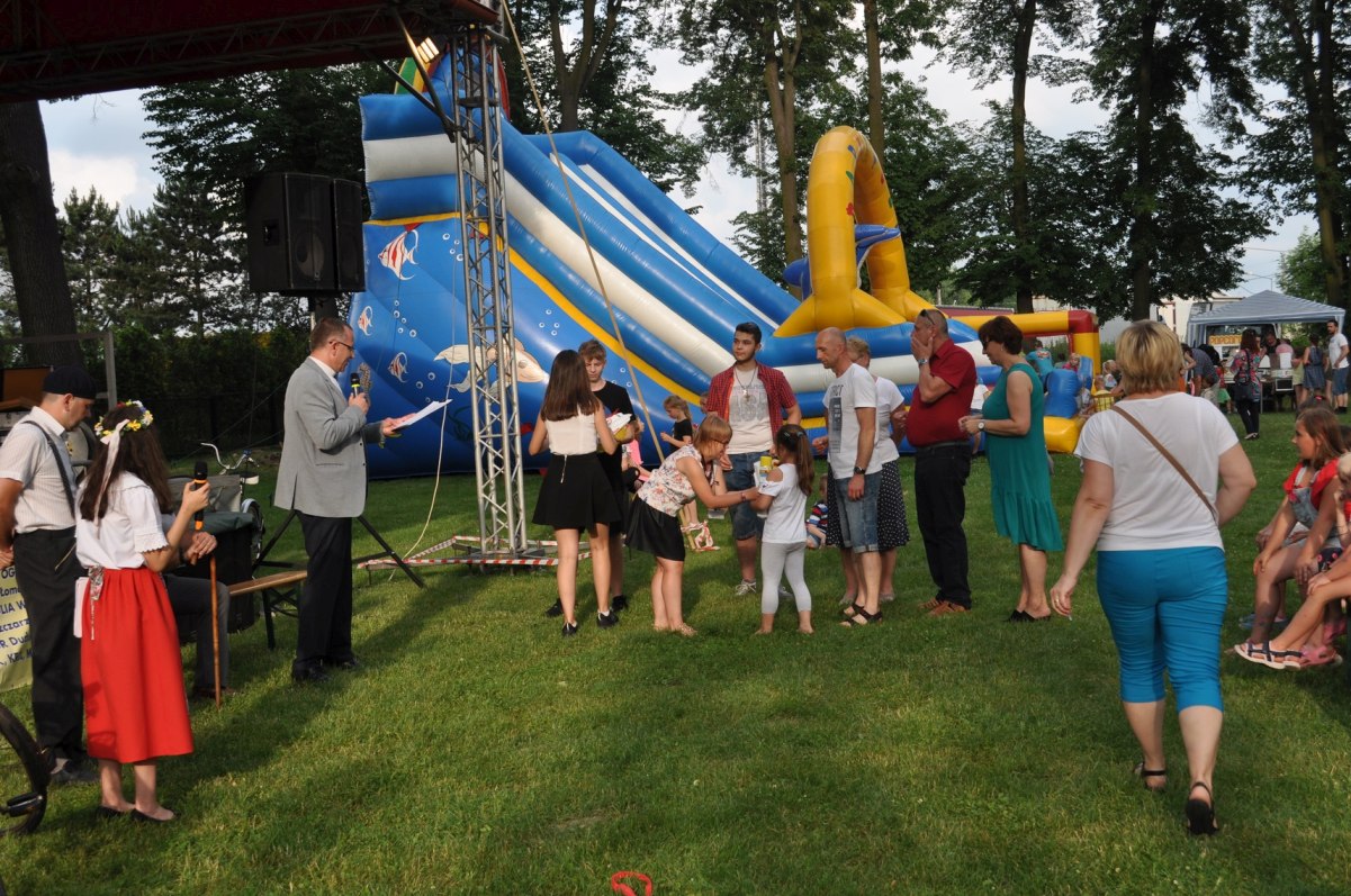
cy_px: 448
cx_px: 676
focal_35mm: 42
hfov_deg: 46.5
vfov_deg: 31.8
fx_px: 1574
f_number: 7.1
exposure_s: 1/200
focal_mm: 28
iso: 200
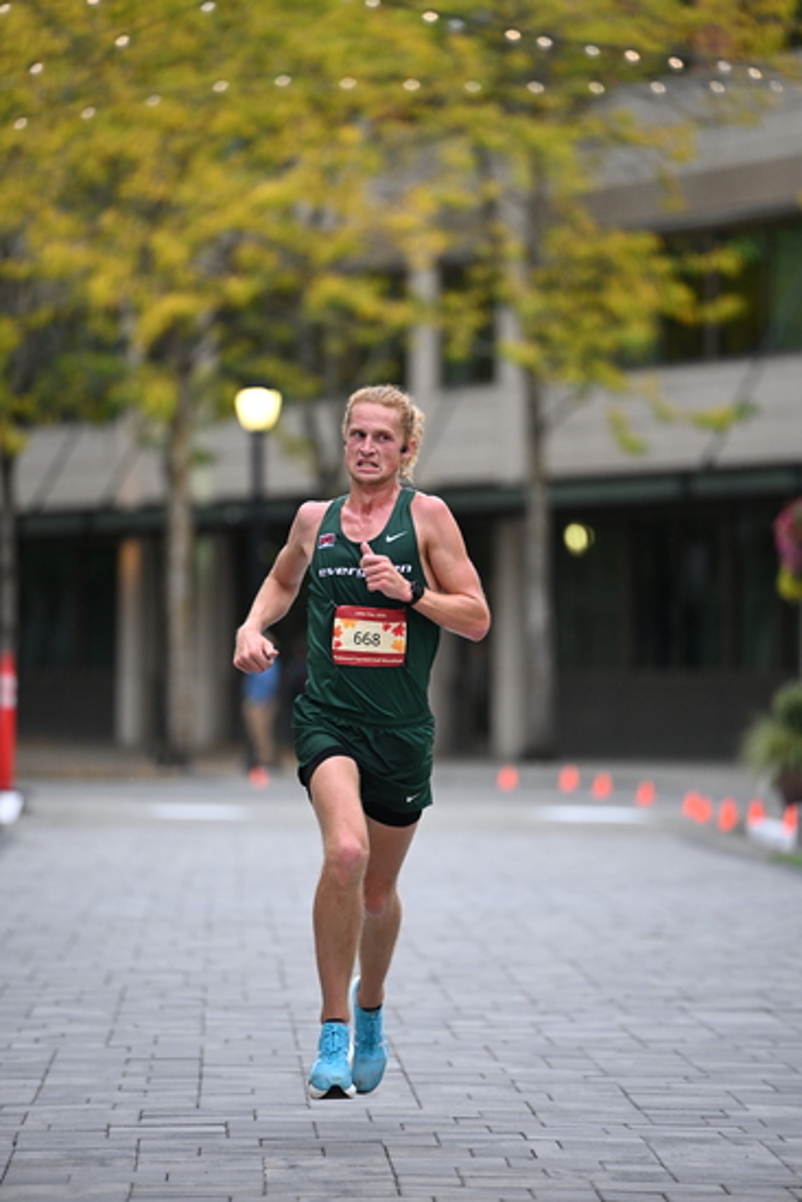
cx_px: 401
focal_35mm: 200
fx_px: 6679
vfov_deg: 10.3
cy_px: 601
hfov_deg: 6.9
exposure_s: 1/1000
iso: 1600
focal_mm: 200
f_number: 2.8
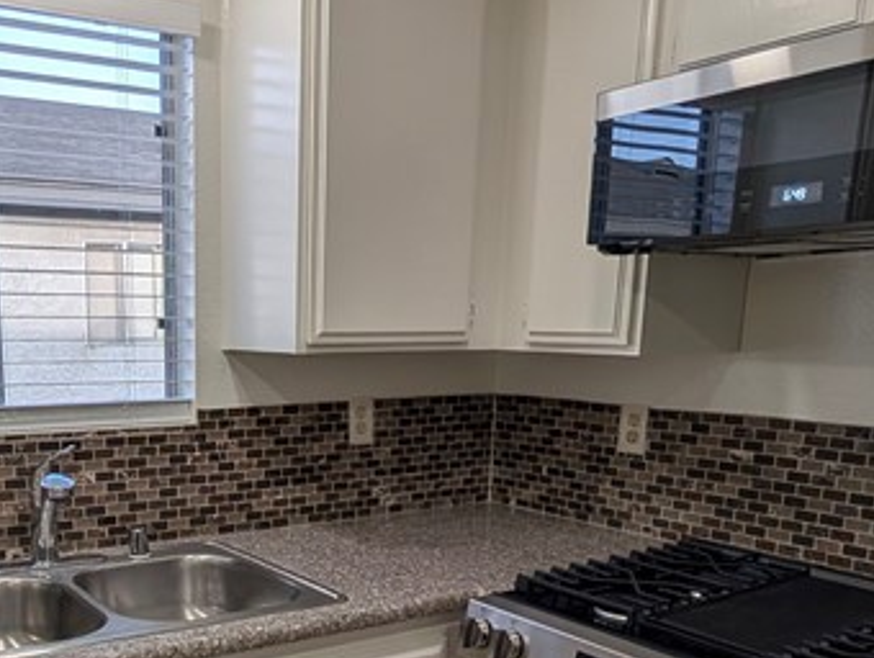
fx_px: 910
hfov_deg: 49.6
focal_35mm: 36
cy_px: 529
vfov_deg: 38.2
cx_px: 238
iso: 55
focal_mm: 2.02
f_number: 1.7
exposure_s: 1/393
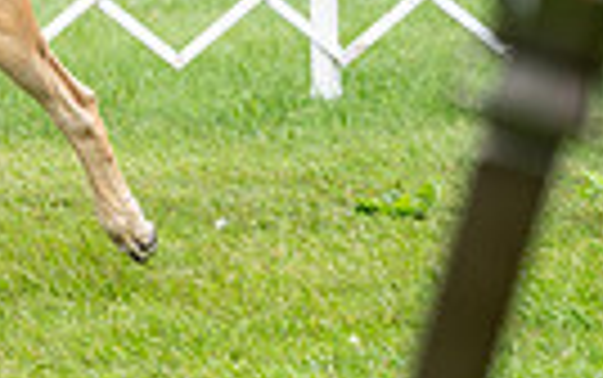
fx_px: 10000
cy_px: -290
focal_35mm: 608
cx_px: -554
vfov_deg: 2.2
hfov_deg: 3.4
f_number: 4.5
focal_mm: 138
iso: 400
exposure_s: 1/1000
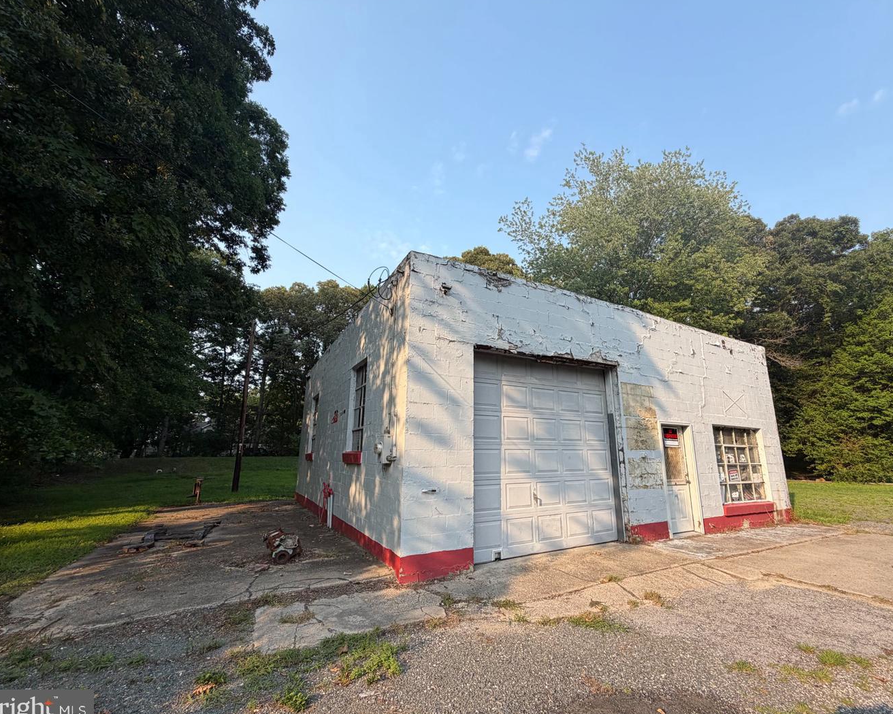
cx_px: 465
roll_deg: +0.6
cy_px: 361
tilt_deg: +13.8
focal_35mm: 15
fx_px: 396
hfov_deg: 96.8
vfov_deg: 84.0
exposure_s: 1/709
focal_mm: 2.22
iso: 40
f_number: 2.2
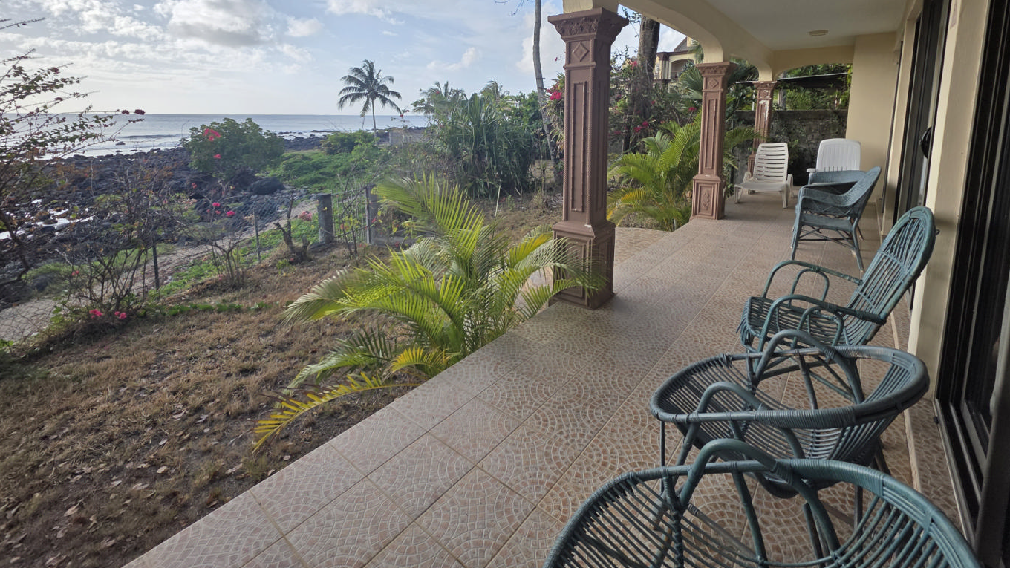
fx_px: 402
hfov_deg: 103.0
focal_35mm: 15
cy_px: 174
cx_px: 521
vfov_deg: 67.9
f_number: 1.9
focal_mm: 2.2
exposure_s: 1/1202
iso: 40
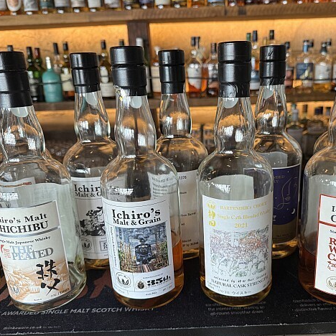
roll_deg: +2.3
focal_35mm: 29
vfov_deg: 55.6
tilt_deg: -17.4
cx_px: 199
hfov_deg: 55.3
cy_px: 167
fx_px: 318
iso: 200
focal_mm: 6.86
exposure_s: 1/100
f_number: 1.78
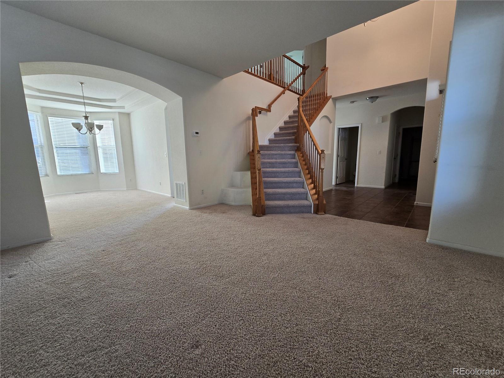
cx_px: 252
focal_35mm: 13
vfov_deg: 89.9
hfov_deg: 106.2
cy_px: 189
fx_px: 189
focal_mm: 2.2
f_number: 2.2
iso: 100
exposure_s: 1/60
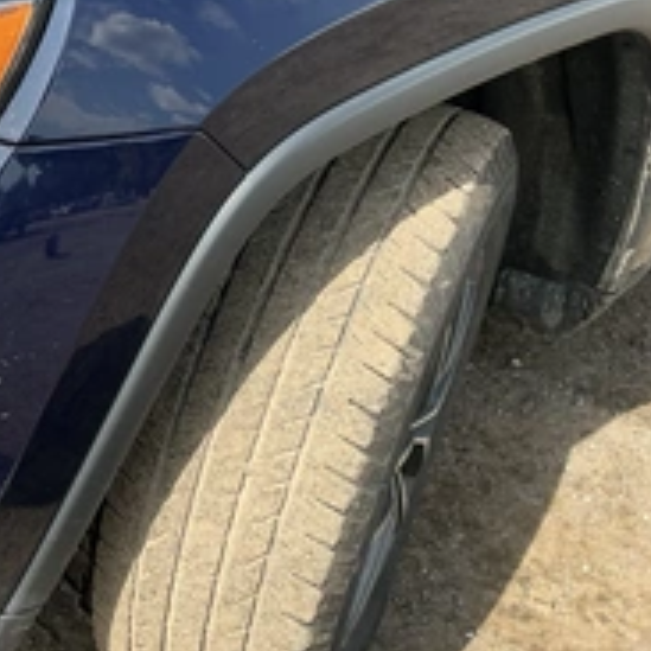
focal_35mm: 54
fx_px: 1149
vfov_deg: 31.6
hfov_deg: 29.6
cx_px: 4
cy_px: 309
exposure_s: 1/804
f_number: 1.8
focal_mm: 3
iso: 25
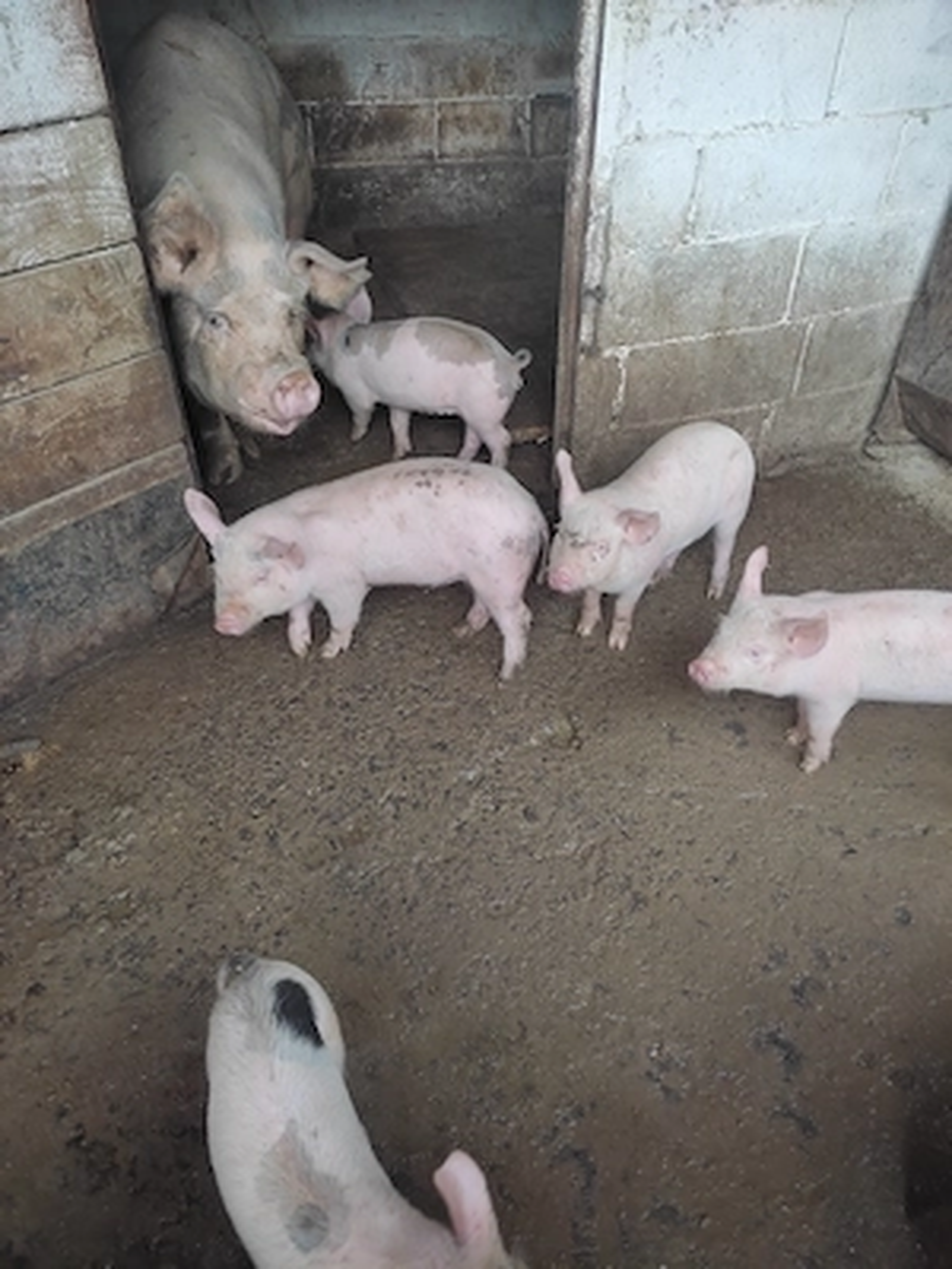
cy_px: 634
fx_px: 953
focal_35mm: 26
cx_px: 476
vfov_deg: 67.3
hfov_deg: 53.1
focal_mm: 4.74
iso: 130
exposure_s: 1/50
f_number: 1.79
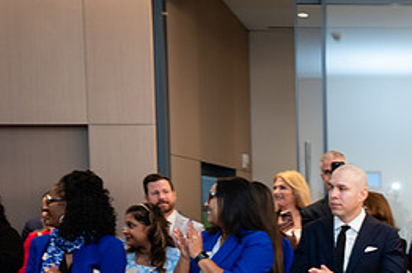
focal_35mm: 67
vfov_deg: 19.7
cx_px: 437
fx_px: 766
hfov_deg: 27.8
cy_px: 265
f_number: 3.2
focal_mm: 29
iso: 500
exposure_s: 1/200
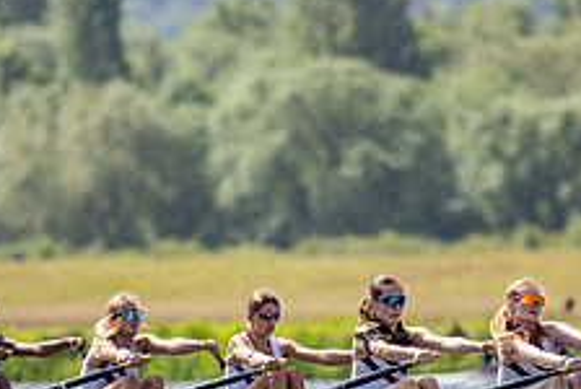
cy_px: 403
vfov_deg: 1.3
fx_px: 16709
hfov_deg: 2.0
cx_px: 405
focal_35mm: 1034
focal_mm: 400
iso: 220
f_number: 4.5
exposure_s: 1/2500
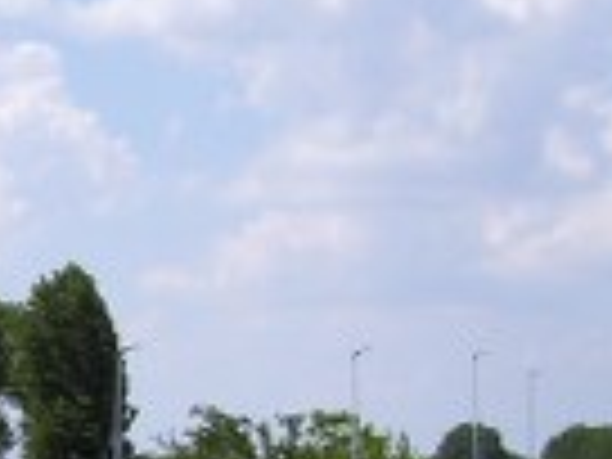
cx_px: -459
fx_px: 2988
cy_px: 540
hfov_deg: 11.0
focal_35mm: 169
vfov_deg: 8.7
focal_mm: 6
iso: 80
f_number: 4.8
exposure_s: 1/800
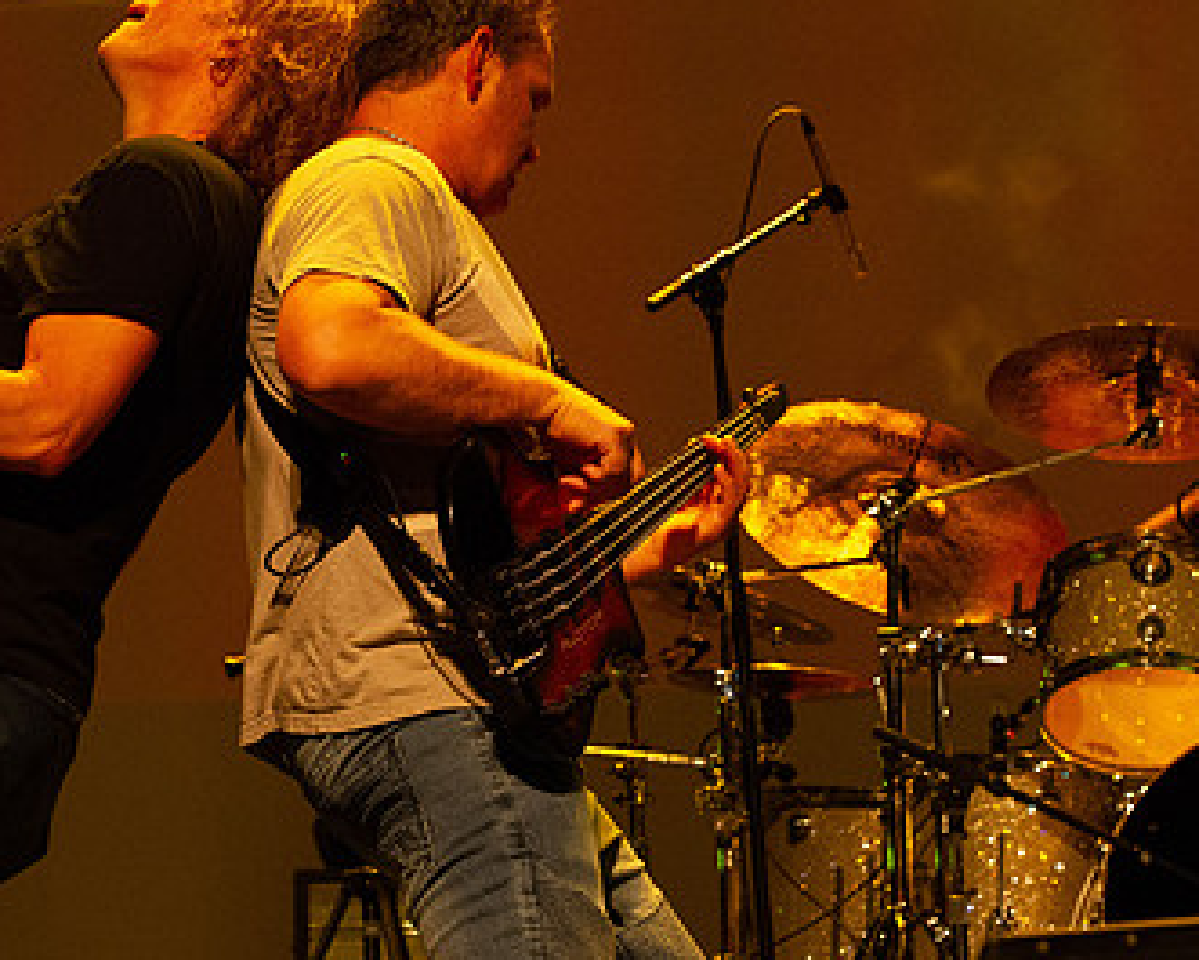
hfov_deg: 12.9
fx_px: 5253
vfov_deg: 10.4
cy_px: 333
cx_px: 199
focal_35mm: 148
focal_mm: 90
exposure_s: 1/160
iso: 8000
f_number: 6.3
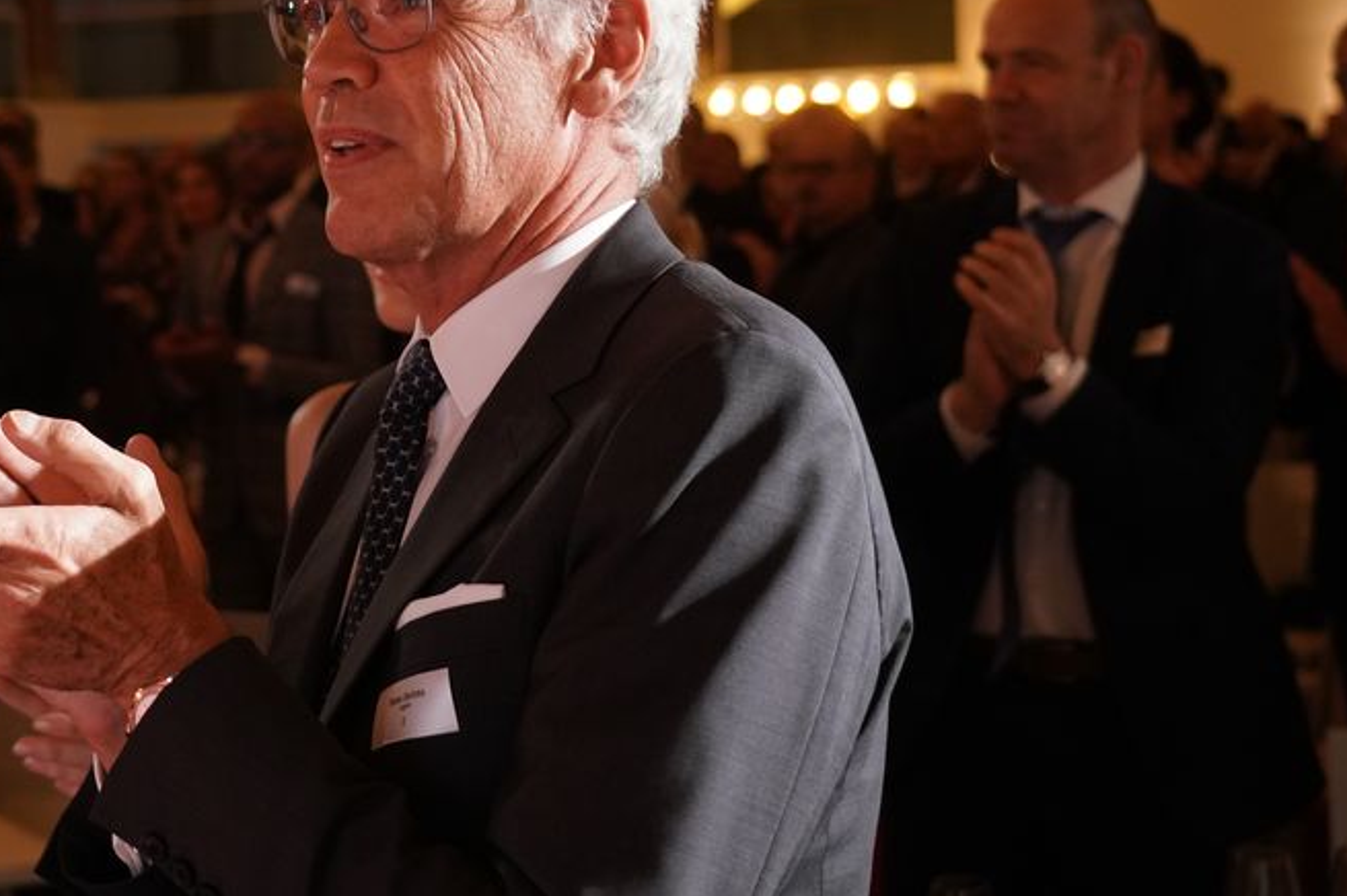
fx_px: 2468
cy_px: 212
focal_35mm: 66
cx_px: 321
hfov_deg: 30.0
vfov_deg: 20.4
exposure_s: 1/80
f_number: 4
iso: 2500
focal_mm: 36
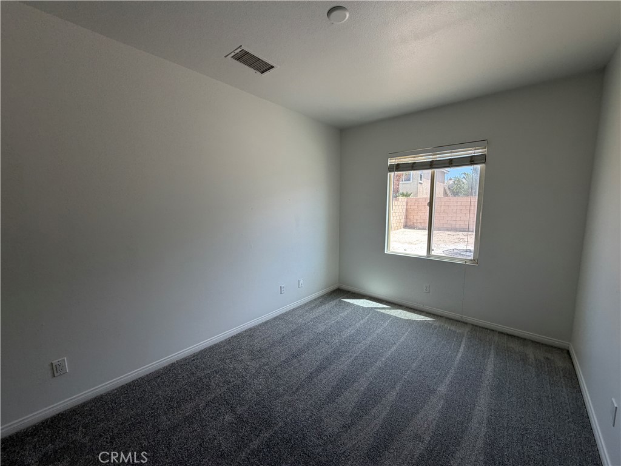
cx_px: 310
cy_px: 233
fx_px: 251
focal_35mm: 14
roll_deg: +0.9
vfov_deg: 85.7
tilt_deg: -4.0
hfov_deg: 102.1
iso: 50
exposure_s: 1/121
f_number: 2.2
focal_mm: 2.22
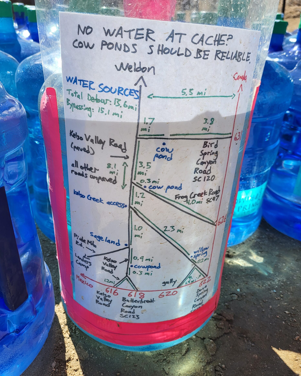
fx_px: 312
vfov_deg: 62.2
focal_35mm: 28
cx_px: 147
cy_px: 198
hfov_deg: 51.5
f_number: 1.8
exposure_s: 1/1874
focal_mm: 5.4
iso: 40
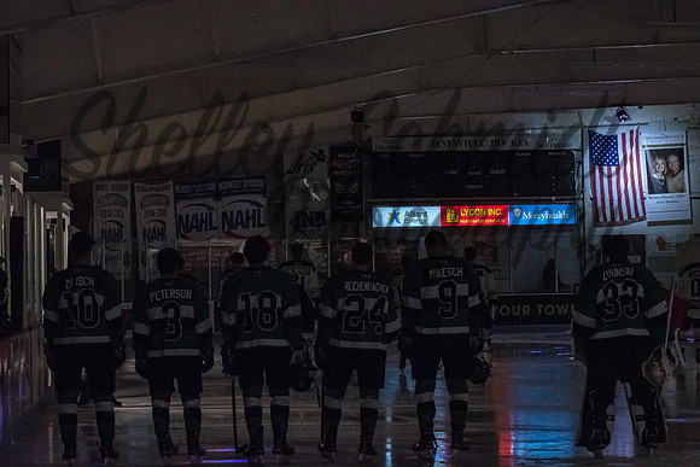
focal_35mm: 105
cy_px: 234
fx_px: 2042
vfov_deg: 13.0
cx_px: 350
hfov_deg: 19.5
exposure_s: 1/200
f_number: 6.3
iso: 8000
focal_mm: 70
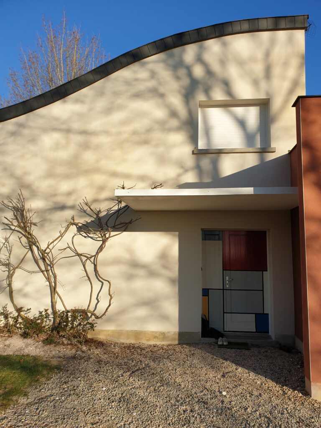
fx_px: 321
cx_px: 160
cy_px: 214
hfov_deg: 53.1
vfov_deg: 67.3
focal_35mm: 26
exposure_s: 1/1333
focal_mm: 4.3
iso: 50
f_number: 2.4
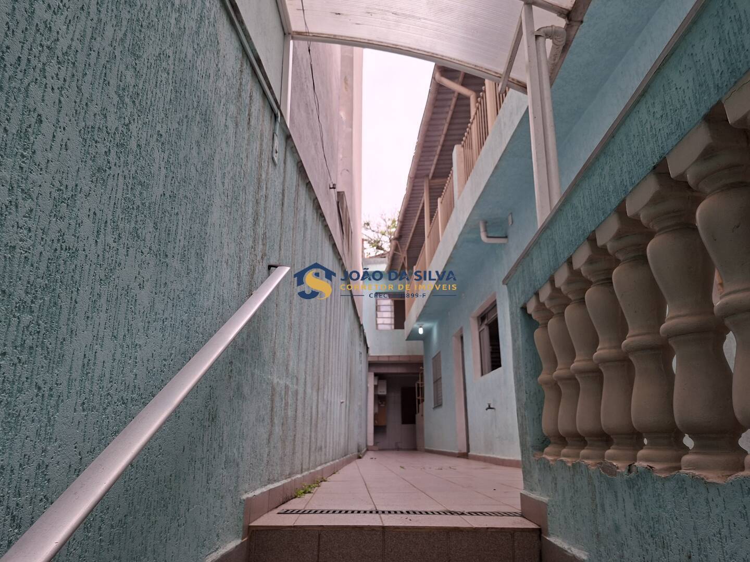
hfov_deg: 73.9
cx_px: 375
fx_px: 498
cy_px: 281
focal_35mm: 23
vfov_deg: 58.9
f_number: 1.8
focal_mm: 5.54
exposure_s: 1/222
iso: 50
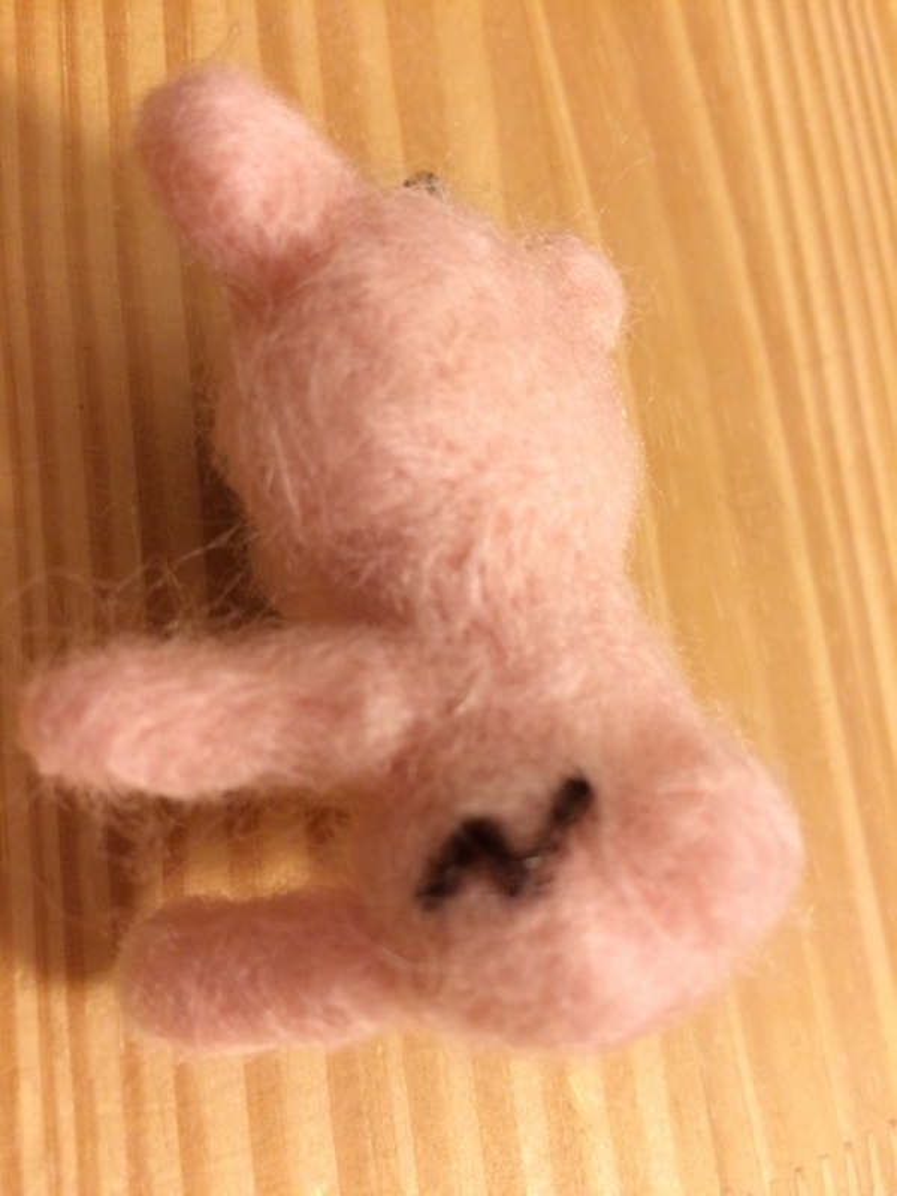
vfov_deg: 61.7
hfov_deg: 48.2
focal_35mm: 29
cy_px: 598
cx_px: 448
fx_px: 1002
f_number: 2.2
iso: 320
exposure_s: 1/20
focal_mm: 4.15
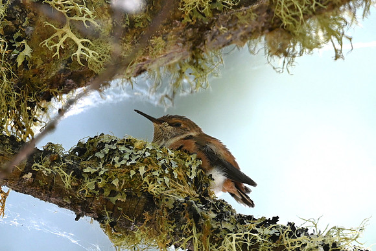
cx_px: 188
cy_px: 126
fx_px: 8357
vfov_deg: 1.7
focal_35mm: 800
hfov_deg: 2.6
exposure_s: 1/800
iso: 720
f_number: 6.3
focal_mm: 800
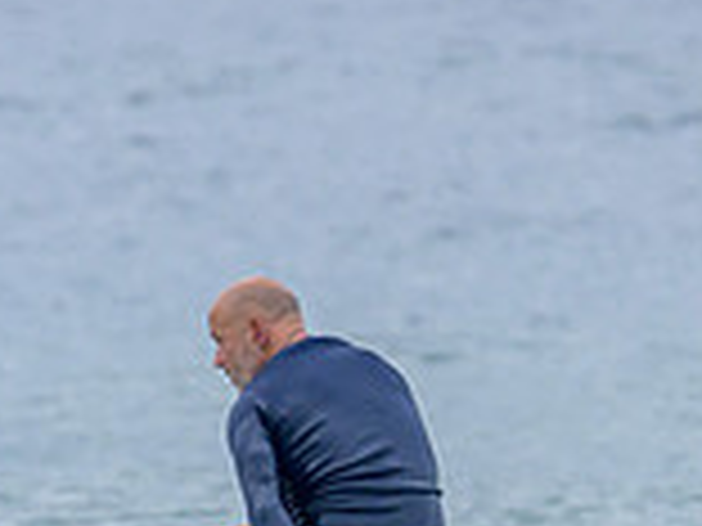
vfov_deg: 0.8
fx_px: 38592
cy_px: 838
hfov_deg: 1.0
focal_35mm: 1903
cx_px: 194
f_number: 10
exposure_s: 1/2000
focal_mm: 520
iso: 800
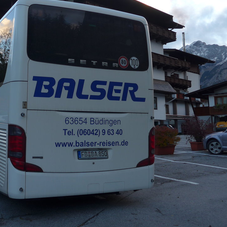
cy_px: 94
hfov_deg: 38.4
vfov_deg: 39.9
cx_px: 43
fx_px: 312
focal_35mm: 42
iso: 80
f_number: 2.8
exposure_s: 1/125
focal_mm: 6
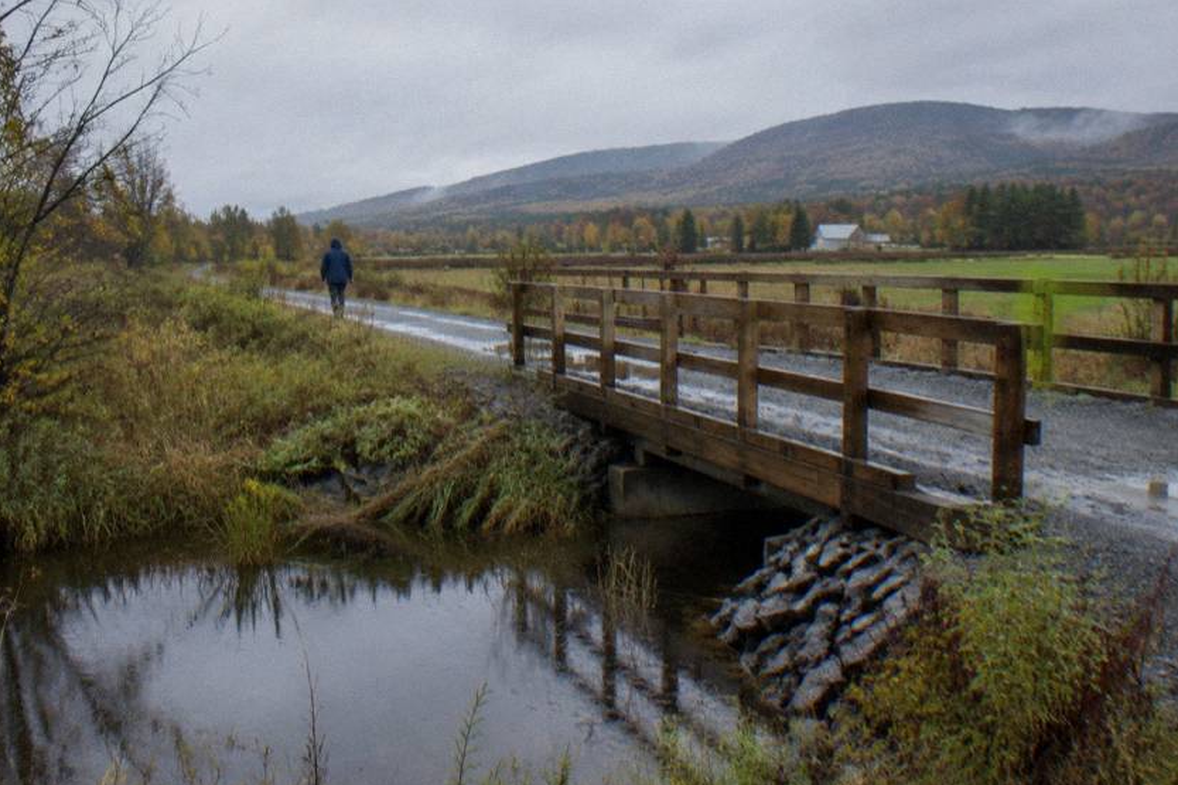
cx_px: 653
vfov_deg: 28.1
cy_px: 379
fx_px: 1570
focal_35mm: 48
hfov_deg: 41.1
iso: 320
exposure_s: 1/800
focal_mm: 40
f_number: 5.6
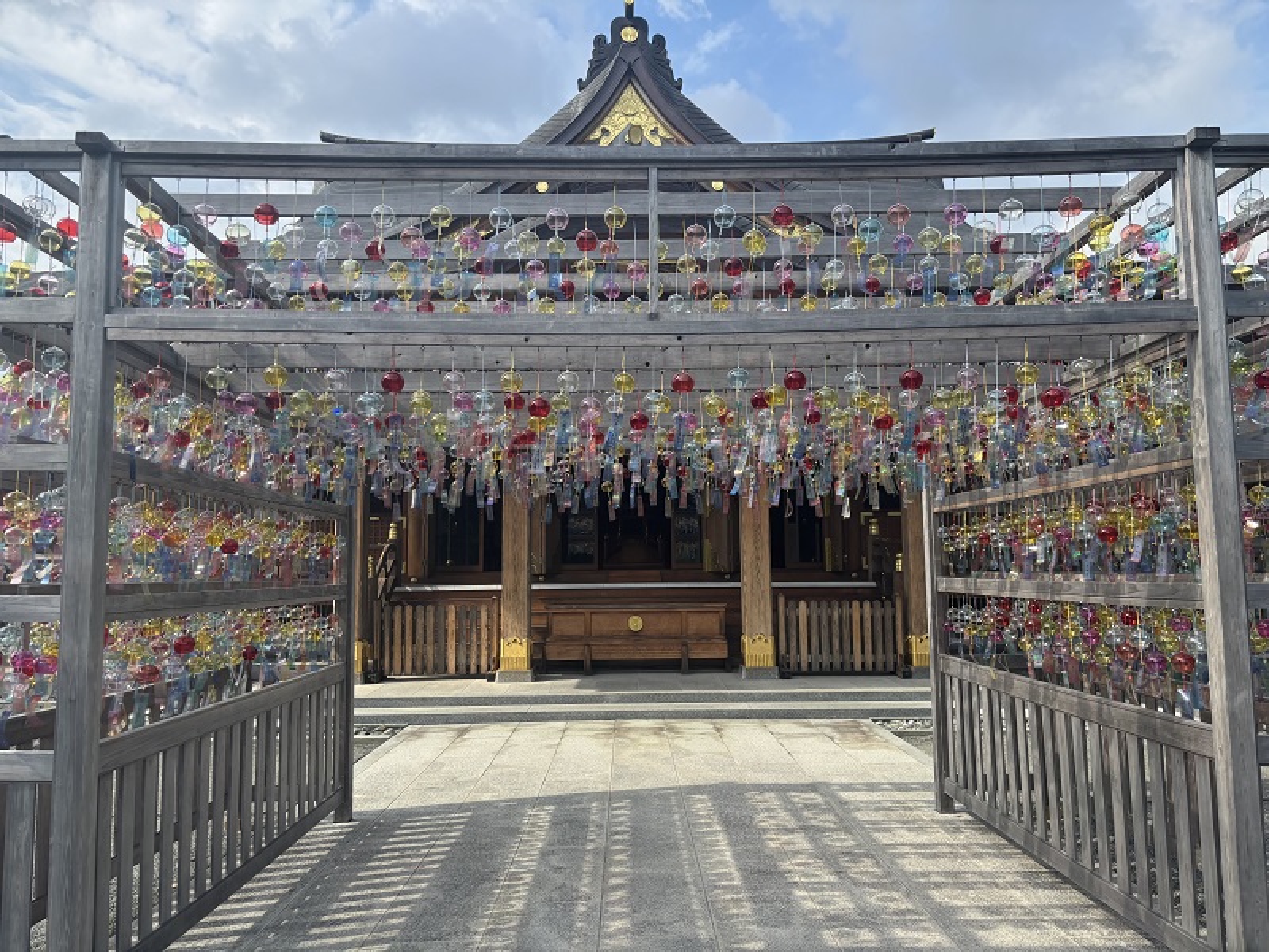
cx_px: 634
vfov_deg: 53.1
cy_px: 476
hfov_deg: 67.3
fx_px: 953
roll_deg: +0.7
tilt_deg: +5.5
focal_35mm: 26
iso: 50
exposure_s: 1/1590
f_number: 1.6
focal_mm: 5.96
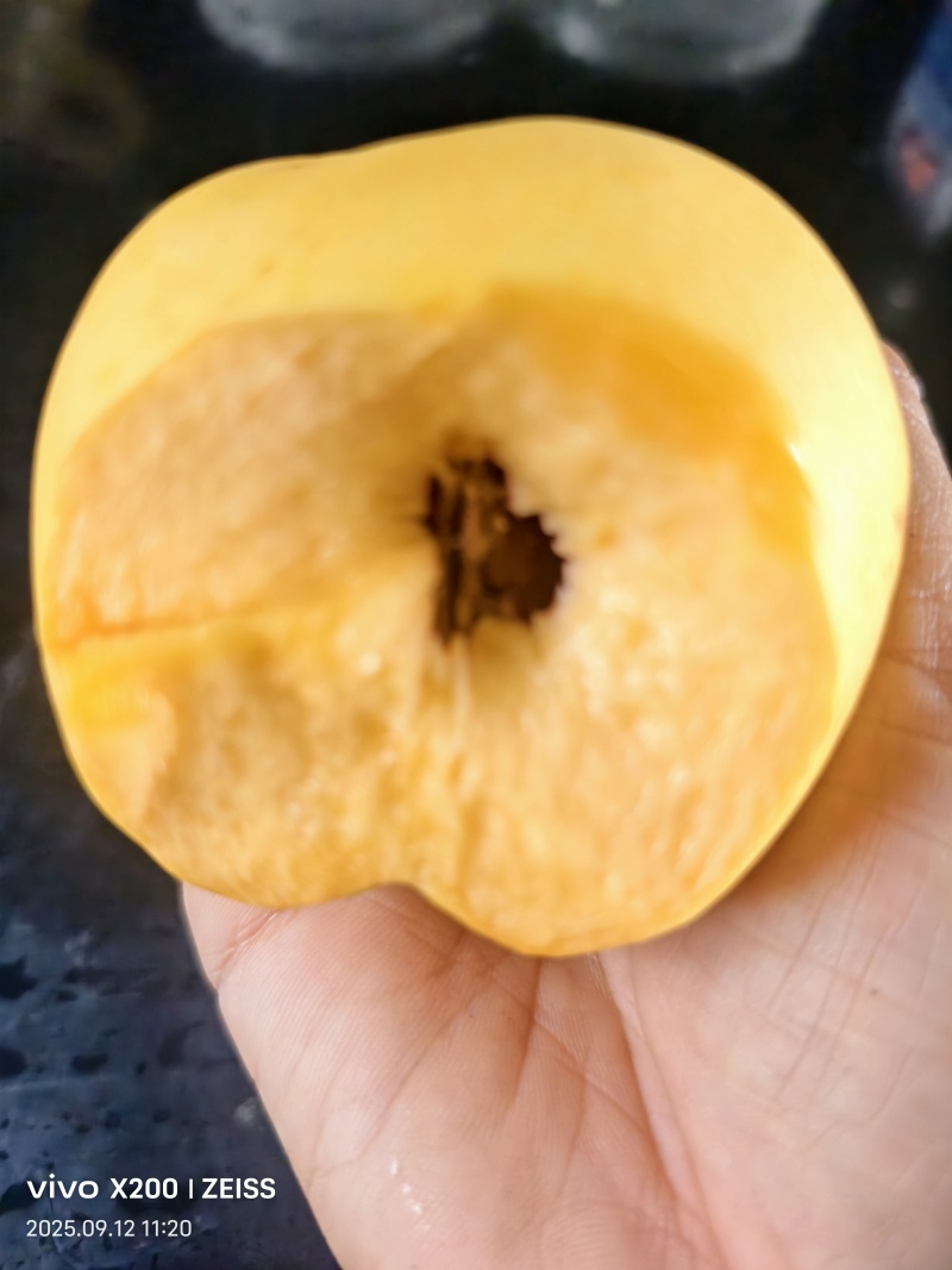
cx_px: 476
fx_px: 844
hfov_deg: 58.9
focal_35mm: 23
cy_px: 635
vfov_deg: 73.9
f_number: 1.57
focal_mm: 5.6
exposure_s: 1/293
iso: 2889
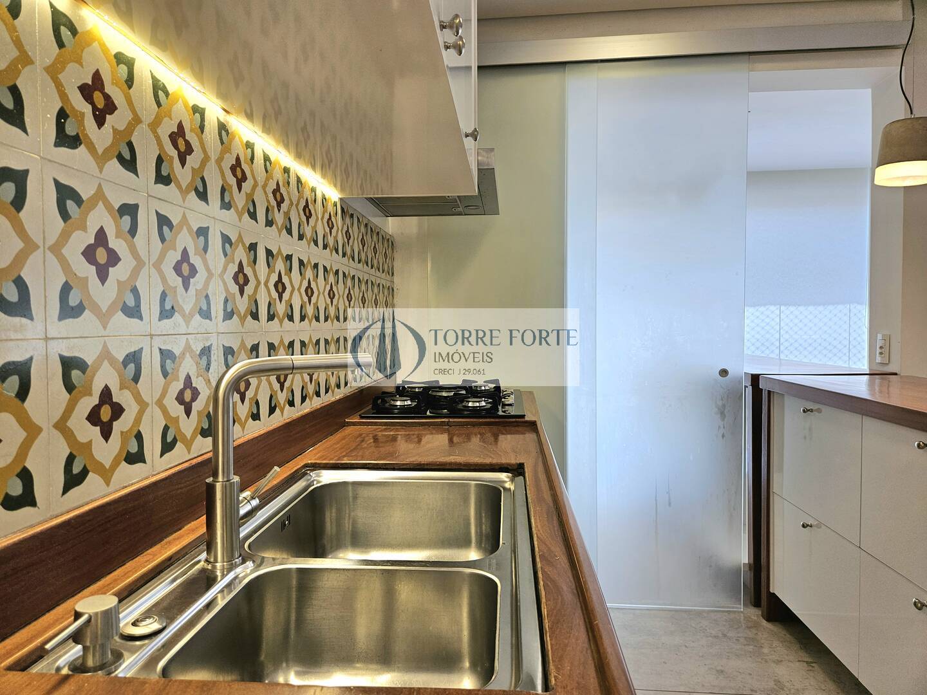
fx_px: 616
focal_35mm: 23
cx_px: 464
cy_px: 348
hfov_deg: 73.9
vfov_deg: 58.9
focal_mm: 5.4
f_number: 1.8
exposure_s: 1/120
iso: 50
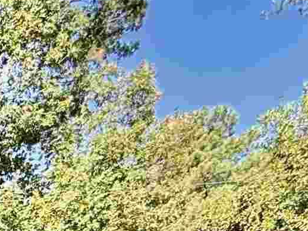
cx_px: -311
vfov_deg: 12.0
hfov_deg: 17.1
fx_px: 739
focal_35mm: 83
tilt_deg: -4.8
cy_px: 637
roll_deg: -0.6
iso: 64
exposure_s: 1/187
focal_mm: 2.22
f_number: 2.2
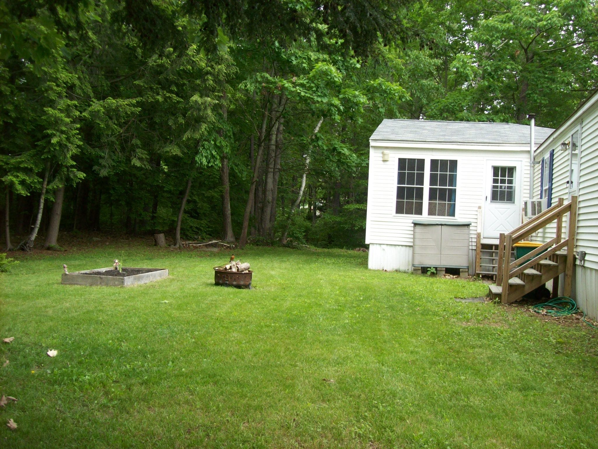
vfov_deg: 39.7
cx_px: 299
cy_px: 224
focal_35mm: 36
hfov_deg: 51.4
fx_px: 622
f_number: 2.7
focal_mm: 6
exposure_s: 1/205
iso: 80
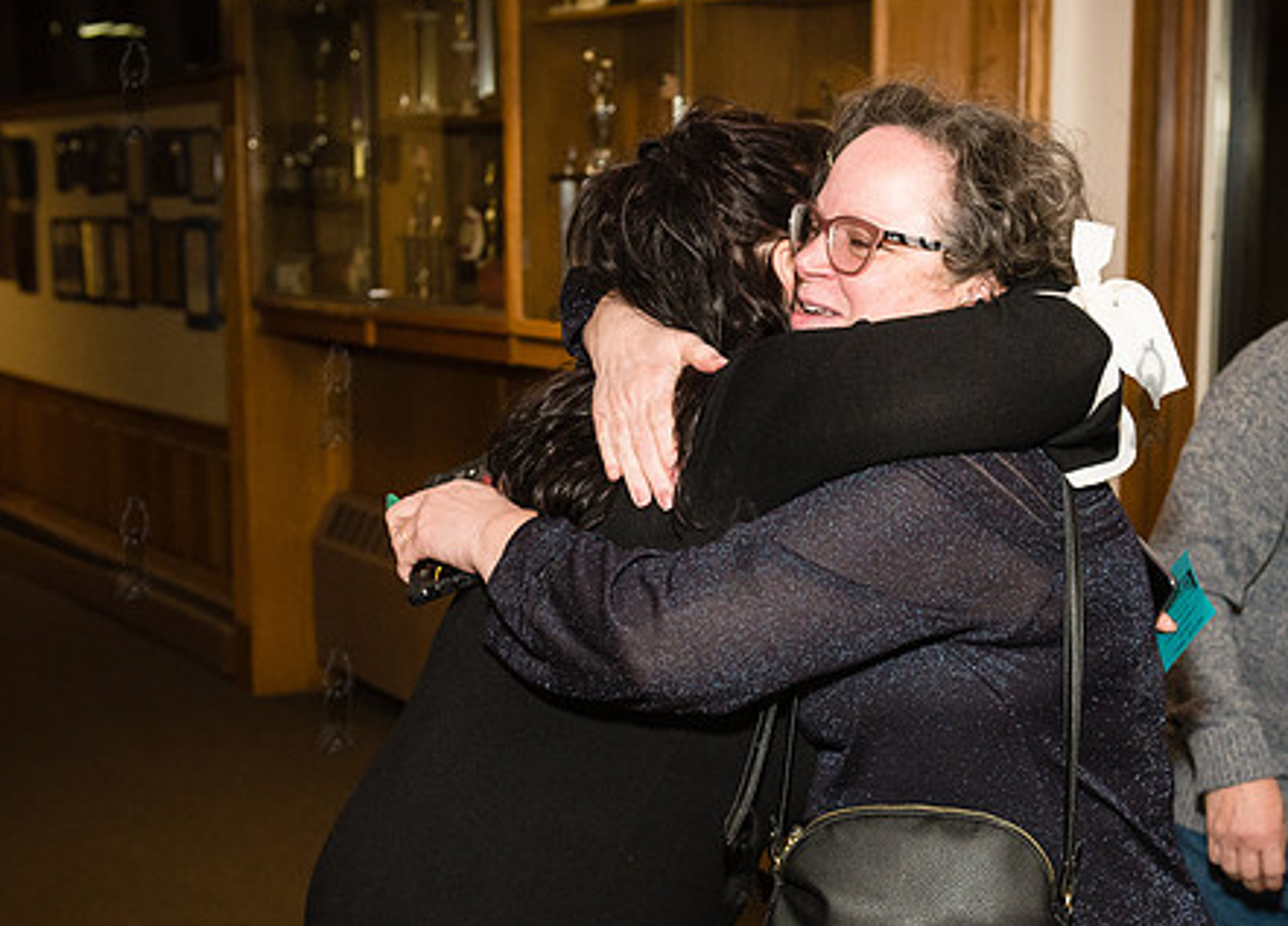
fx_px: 2310
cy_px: 545
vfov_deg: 22.6
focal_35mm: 63
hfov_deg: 31.0
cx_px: 825
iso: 1600
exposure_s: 1/320
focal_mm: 38
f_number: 4.5
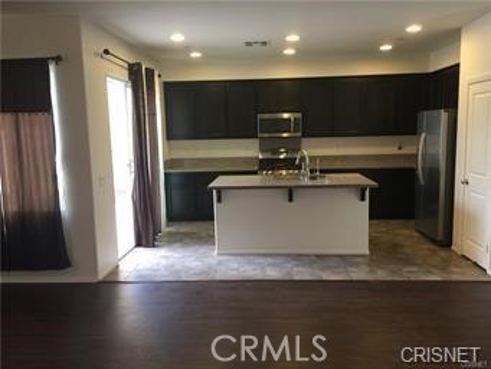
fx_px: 411
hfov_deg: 61.6
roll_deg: +0.5
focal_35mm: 29
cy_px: 184
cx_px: 246
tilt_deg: -7.5
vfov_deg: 48.3
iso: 50
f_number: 2.2
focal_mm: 4.15
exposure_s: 1/30
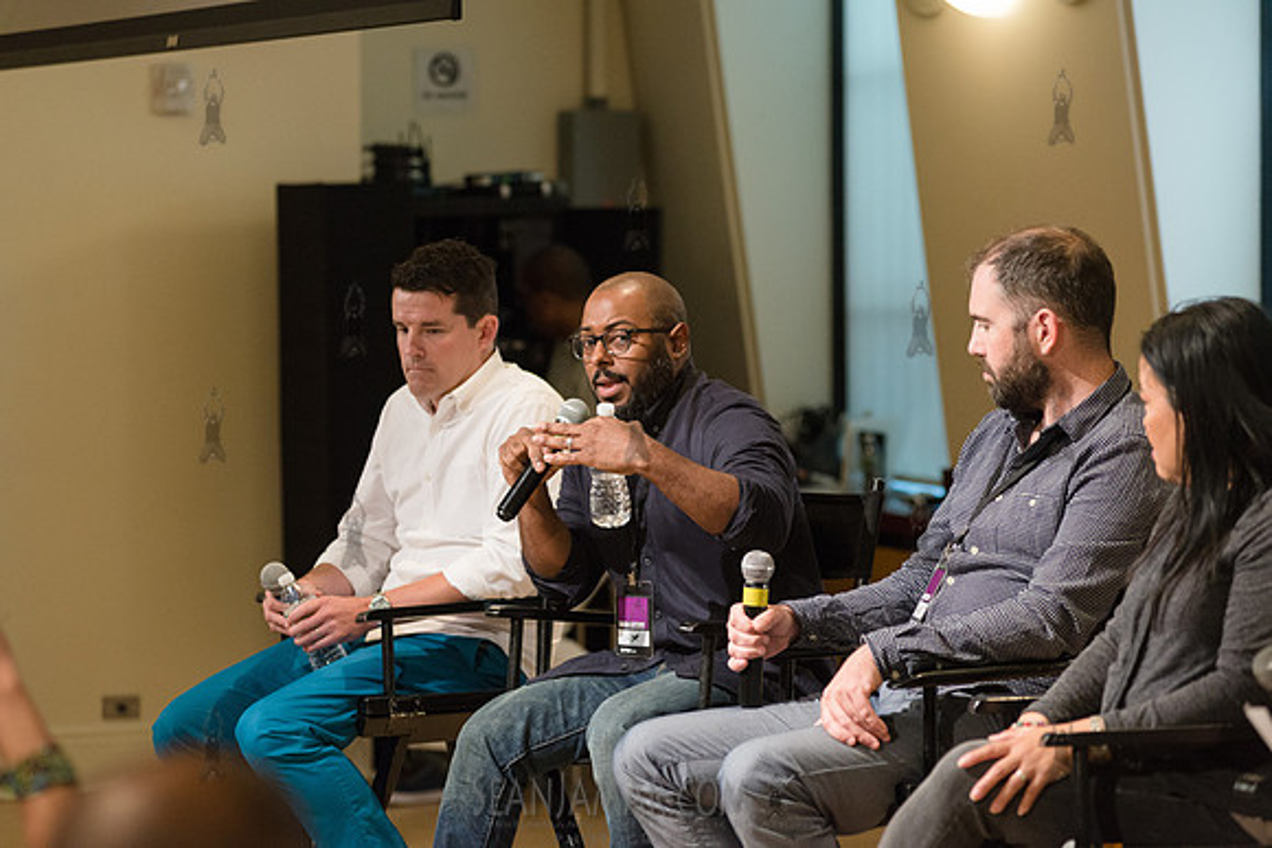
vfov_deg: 11.0
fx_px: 4417
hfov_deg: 16.4
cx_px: 636
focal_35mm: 125
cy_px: 424
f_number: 4
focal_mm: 125
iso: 2500
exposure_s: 1/400
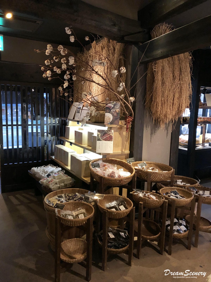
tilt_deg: -9.3
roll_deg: -1.7
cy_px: 141
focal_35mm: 28
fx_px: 228
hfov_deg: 49.7
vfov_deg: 63.4
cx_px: 106
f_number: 1.8
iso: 100
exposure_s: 1/17
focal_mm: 3.99
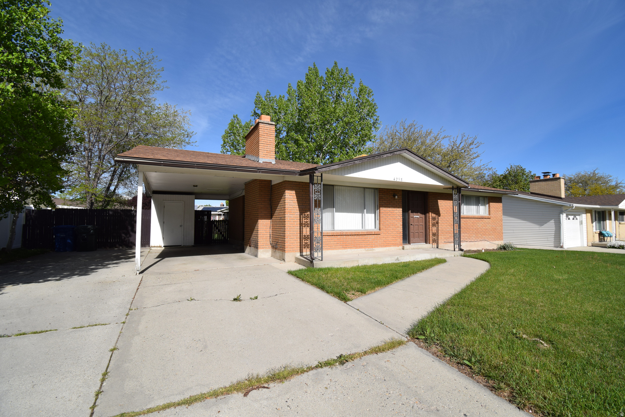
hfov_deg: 100.4
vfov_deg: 77.3
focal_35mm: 15
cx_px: 312
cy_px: 208
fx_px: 260
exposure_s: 1/400
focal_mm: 10
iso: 200
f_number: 10
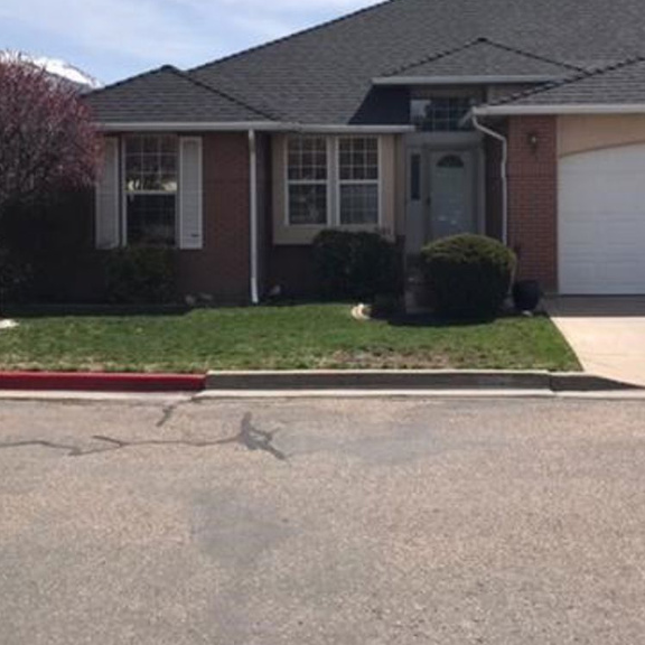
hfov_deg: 38.2
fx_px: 928
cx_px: 392
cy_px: 221
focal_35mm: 44
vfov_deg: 38.0
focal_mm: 3.99
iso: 20
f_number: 1.8
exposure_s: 1/3546
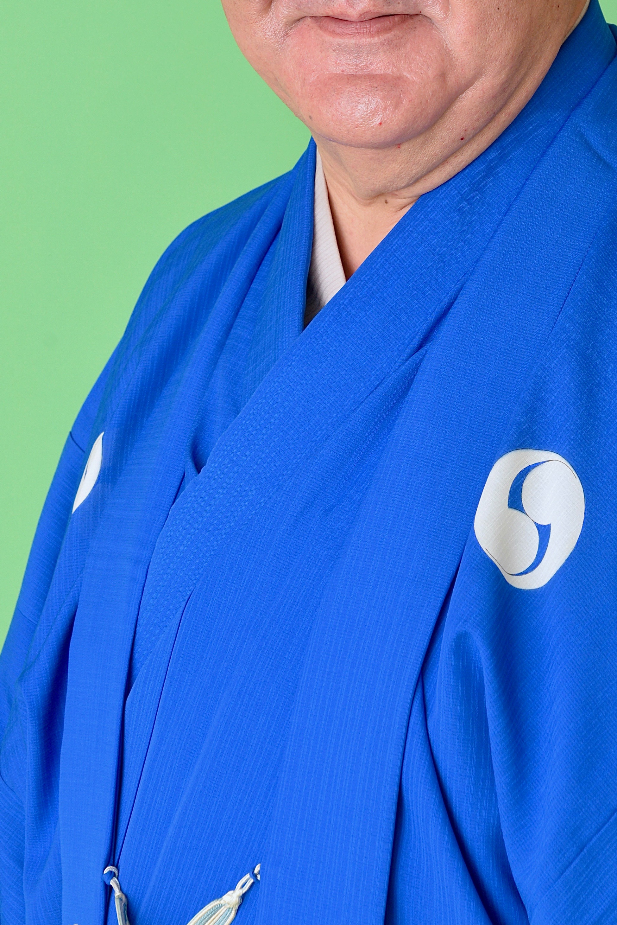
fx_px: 6139
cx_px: 362
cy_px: 232
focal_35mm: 239
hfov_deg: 5.8
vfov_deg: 8.6
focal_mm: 116
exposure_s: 1/160
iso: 400
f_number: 10
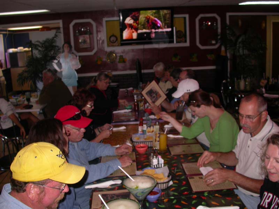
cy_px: 104
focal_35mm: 38
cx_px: 140
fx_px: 306
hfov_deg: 49.0
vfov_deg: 37.7
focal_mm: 7.85
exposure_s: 1/60
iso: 100
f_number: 2.6
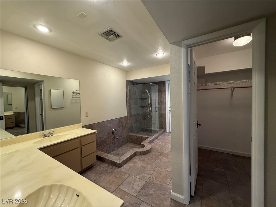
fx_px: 112
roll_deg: +1.6
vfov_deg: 85.7
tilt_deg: -1.3
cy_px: 104
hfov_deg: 102.1
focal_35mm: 14
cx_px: 138
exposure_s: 1/120
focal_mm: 2.22
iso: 320
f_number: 2.2
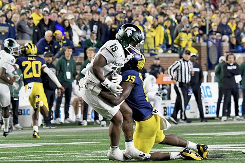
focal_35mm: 337
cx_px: 130
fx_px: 2291
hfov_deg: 6.1
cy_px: 81
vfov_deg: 4.1
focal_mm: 185
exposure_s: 1/800
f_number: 5.3
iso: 6400
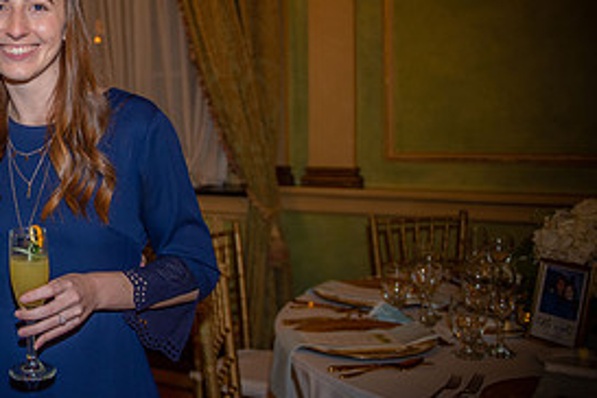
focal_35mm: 51
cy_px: 160
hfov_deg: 35.2
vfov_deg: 26.4
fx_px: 846
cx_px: -2
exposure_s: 1/100
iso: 1250
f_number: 2.8
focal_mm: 24
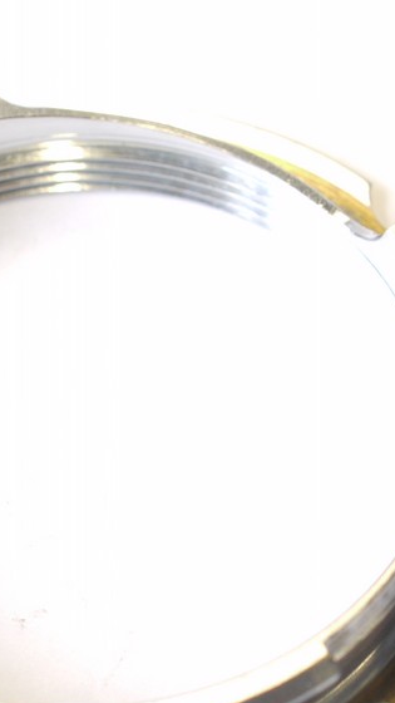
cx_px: 79
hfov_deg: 8.6
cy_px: 452
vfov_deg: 15.3
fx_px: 2607
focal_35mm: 140
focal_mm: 30
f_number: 6.3
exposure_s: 1/25
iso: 400
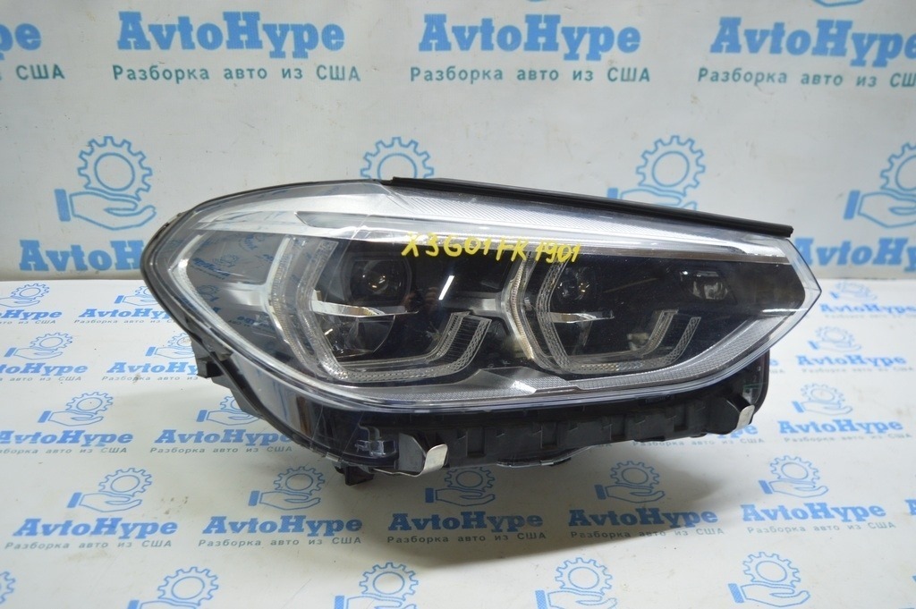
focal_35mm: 34
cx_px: 458
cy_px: 304
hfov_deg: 55.1
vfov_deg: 38.3
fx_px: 877
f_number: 3.8
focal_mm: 23
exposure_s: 1/40
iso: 400
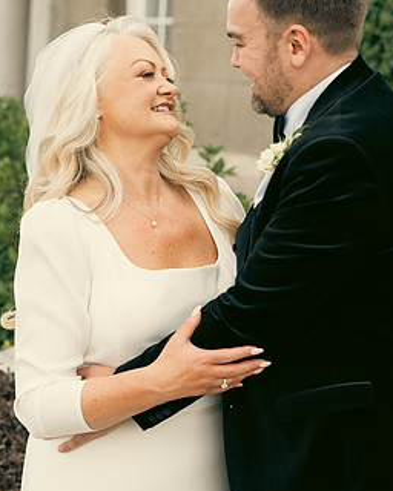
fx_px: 1657
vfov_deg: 16.9
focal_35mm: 114
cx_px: 295
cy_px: 222
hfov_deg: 13.5
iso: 160
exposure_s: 1/400
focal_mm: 67
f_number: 3.5
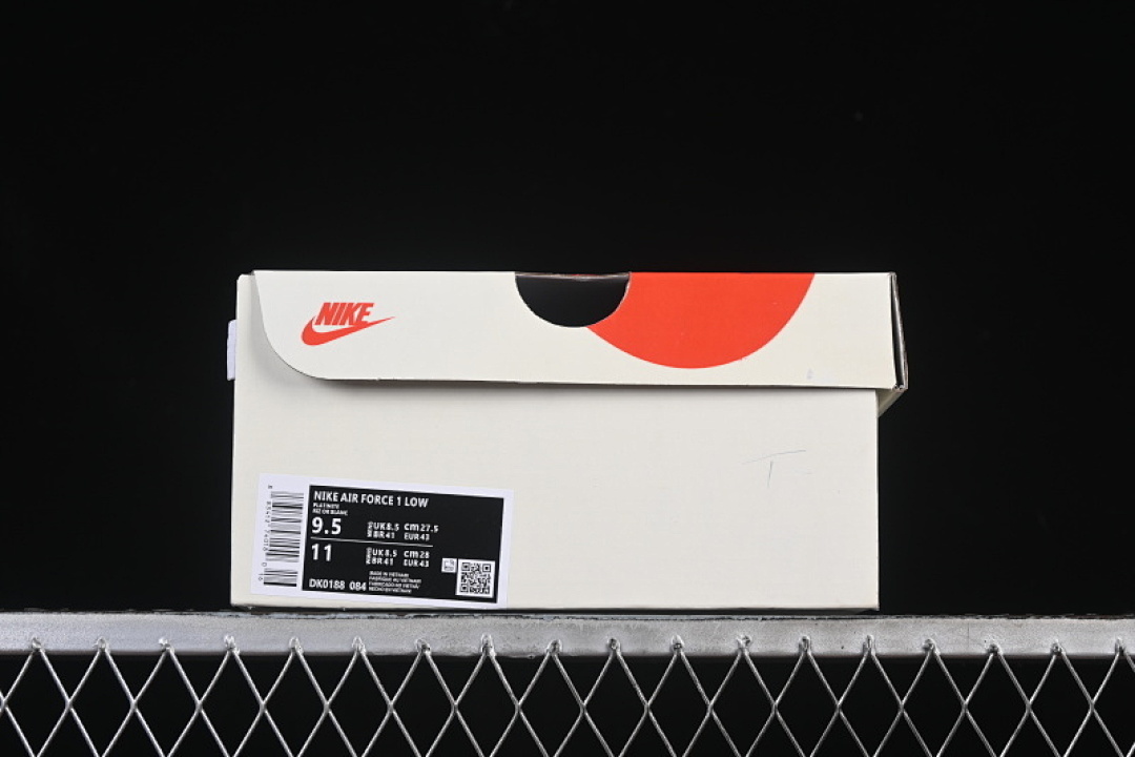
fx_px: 2364
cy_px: 378
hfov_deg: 27.0
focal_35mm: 75
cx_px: 568
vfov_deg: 18.2
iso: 160
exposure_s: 1/80
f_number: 8
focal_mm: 50
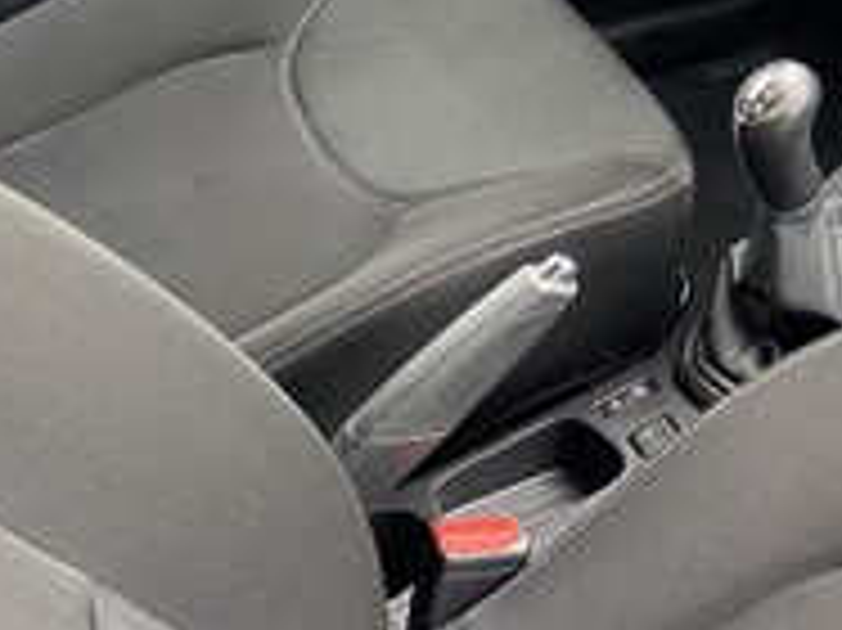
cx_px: 1018
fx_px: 1726
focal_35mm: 71
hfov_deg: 24.7
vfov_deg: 20.4
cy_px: 92
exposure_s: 1/98
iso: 125
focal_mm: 4.25
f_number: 1.8
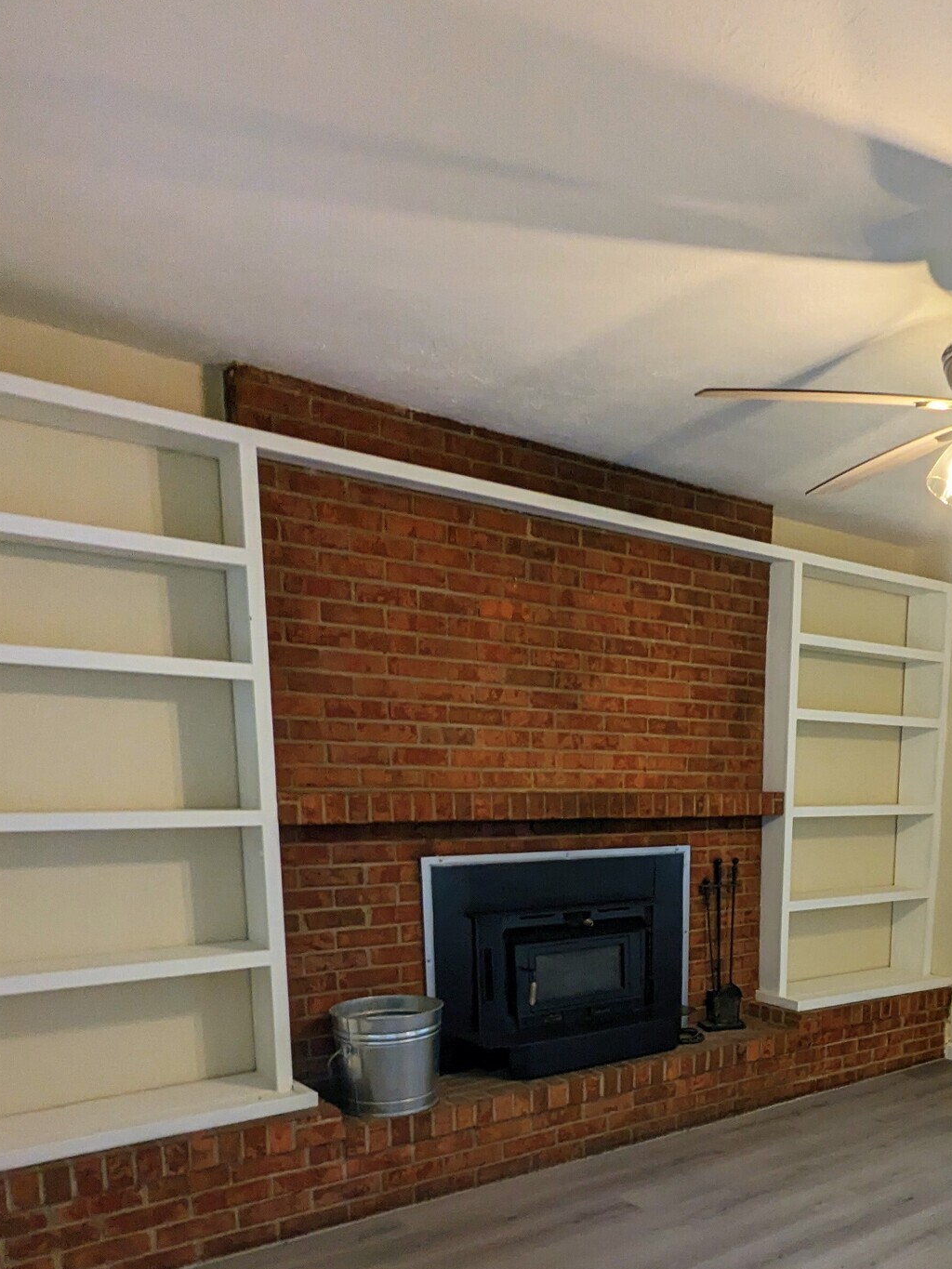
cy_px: 956
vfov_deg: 61.6
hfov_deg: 48.6
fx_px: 990
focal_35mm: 27
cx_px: 754
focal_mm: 2.35
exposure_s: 1/60
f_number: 2.2
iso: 116
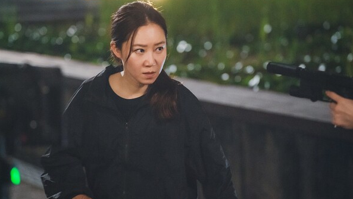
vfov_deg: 11.4
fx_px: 992
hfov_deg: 20.2
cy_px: 96
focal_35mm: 106
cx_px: 176
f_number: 2.8
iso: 25600
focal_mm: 100
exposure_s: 1/80
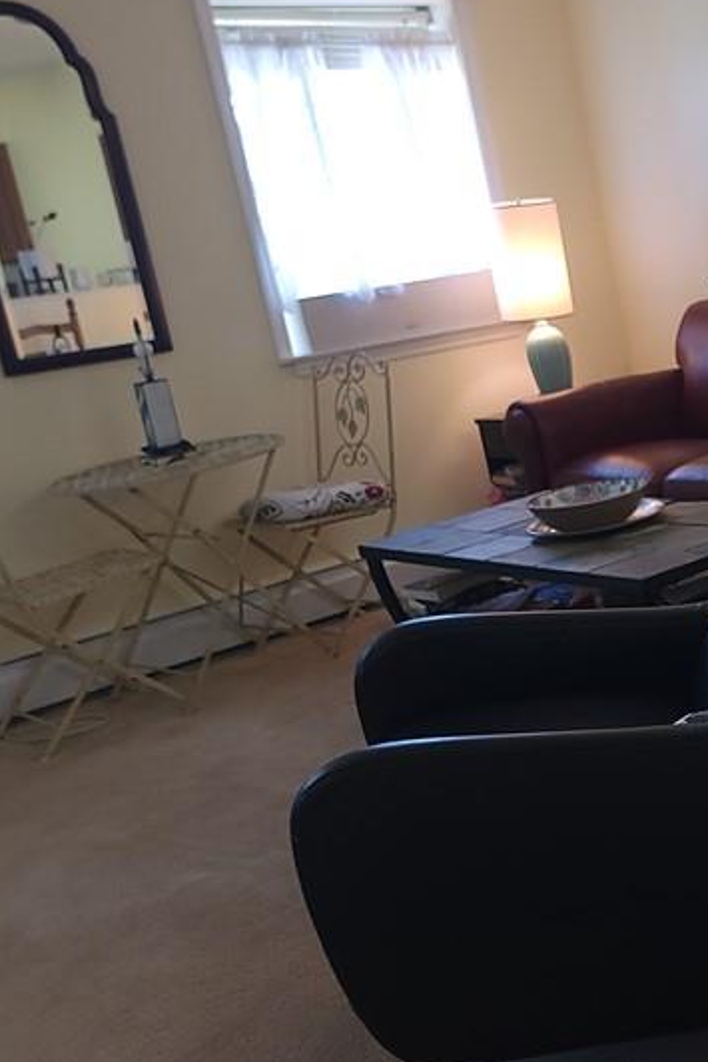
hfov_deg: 24.6
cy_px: 516
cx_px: 907
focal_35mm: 48
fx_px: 1417
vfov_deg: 41.1
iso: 125
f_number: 1.8
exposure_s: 1/60
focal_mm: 6.7
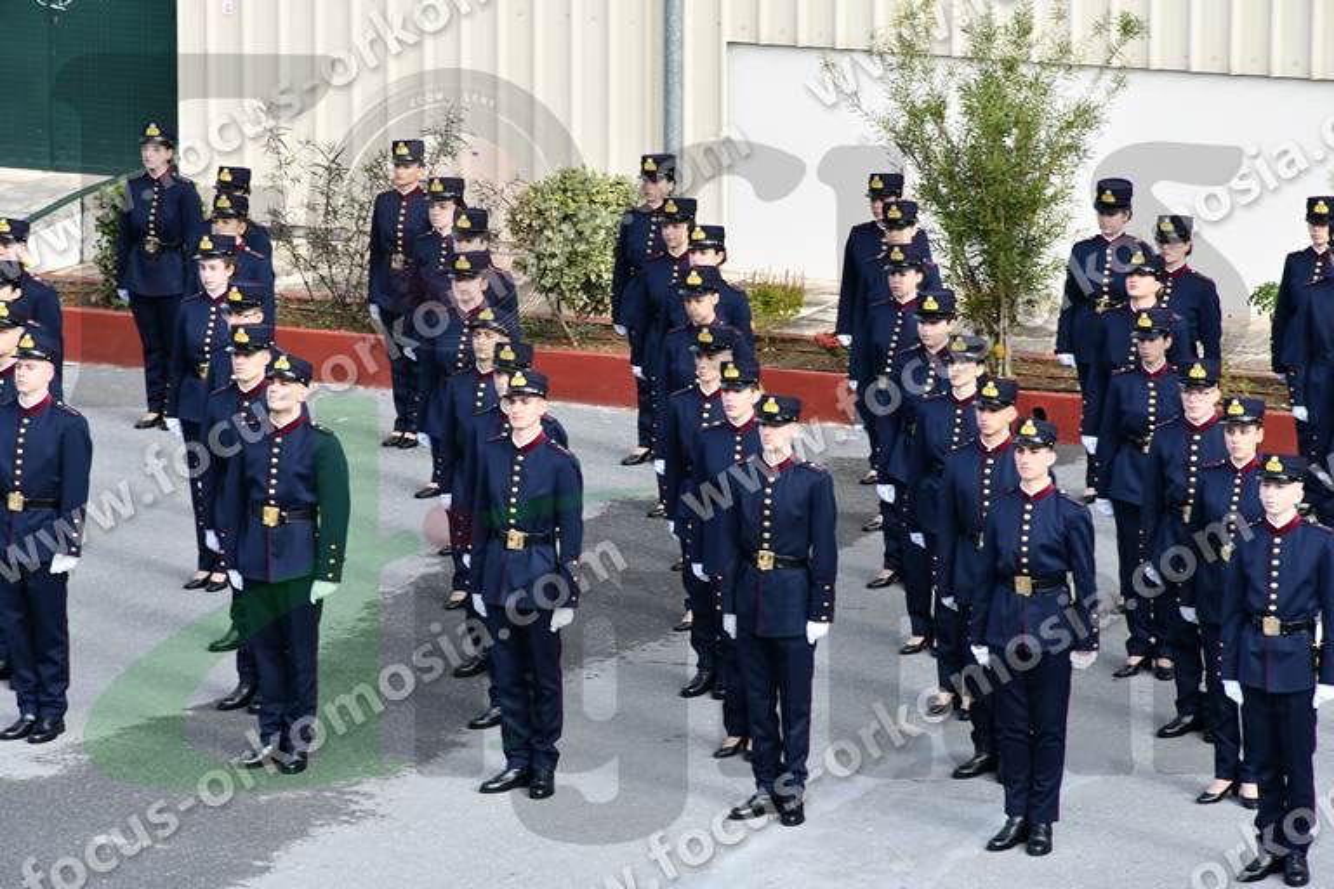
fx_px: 7781
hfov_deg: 9.8
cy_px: 444
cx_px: 667
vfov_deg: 6.5
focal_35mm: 210
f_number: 9
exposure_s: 1/400
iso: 800
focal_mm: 140
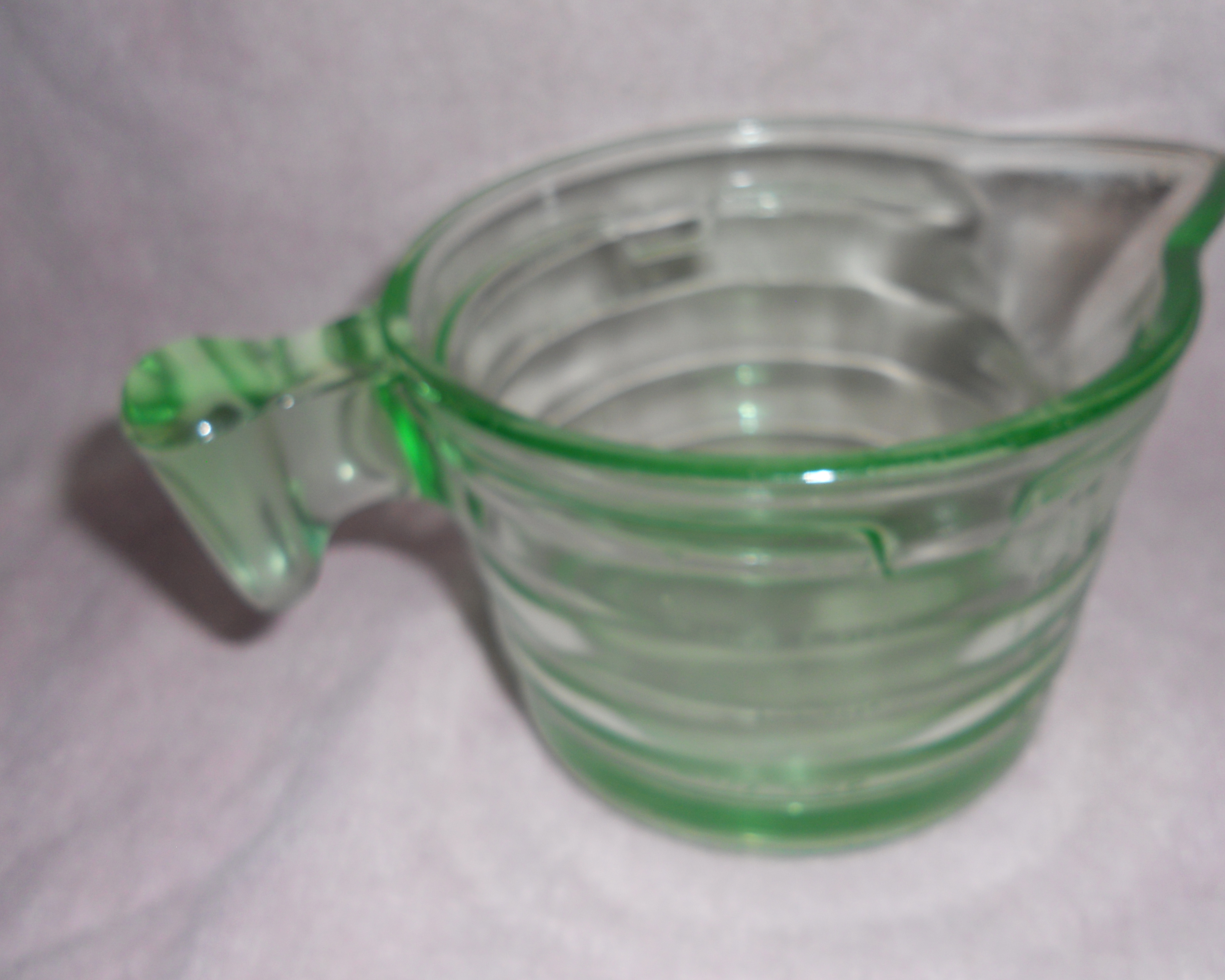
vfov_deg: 43.4
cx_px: 617
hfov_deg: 52.8
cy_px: 494
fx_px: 1233
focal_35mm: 34
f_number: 8.8
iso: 80
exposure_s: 1/25
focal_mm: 5.8
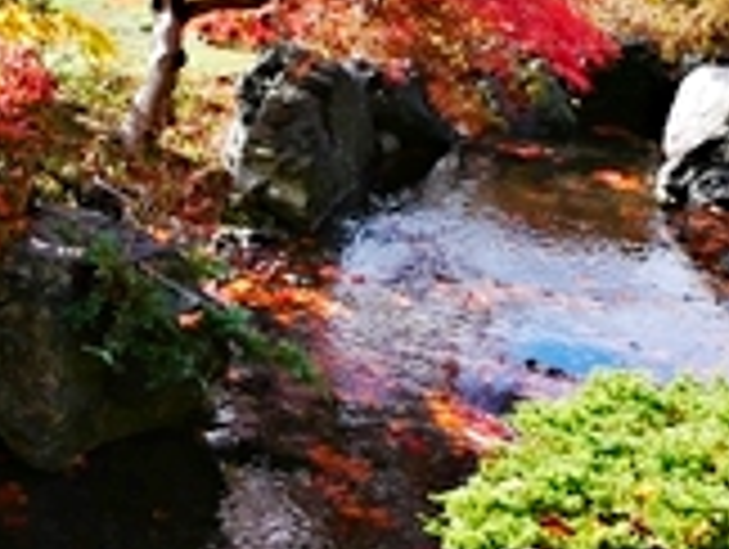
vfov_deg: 20.0
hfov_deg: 25.1
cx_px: -162
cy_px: -110
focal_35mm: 69
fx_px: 1455
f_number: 6.3
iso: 200
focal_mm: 7
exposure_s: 1/250
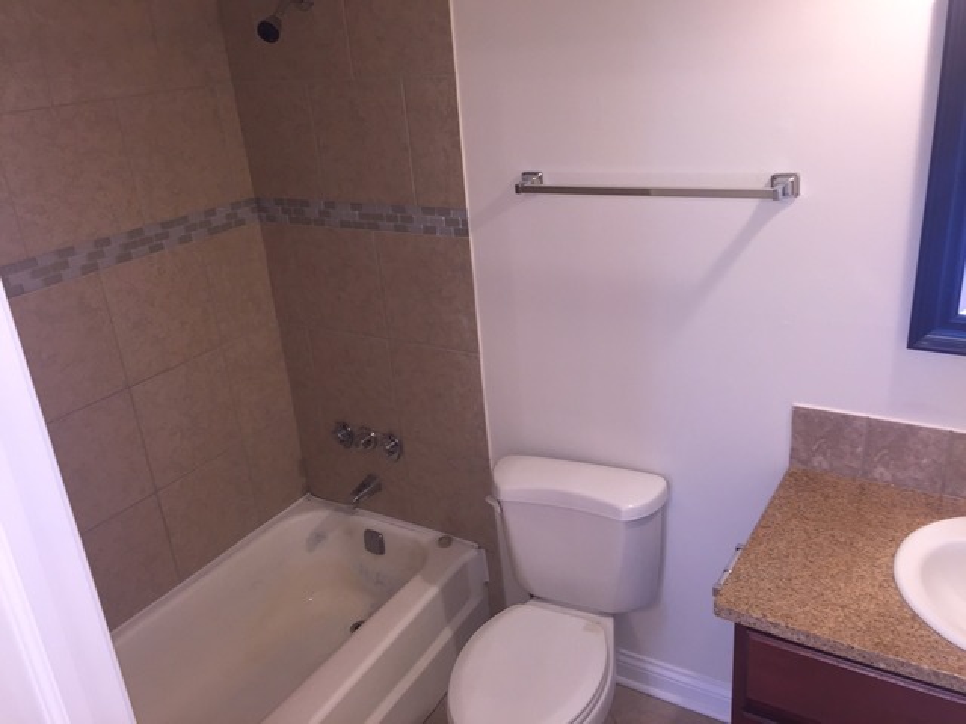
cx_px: 483
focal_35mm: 29
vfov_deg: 48.2
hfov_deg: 61.7
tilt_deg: -22.3
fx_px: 809
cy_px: 362
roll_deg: +4.3
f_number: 2.2
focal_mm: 4.15
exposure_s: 1/30
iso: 50
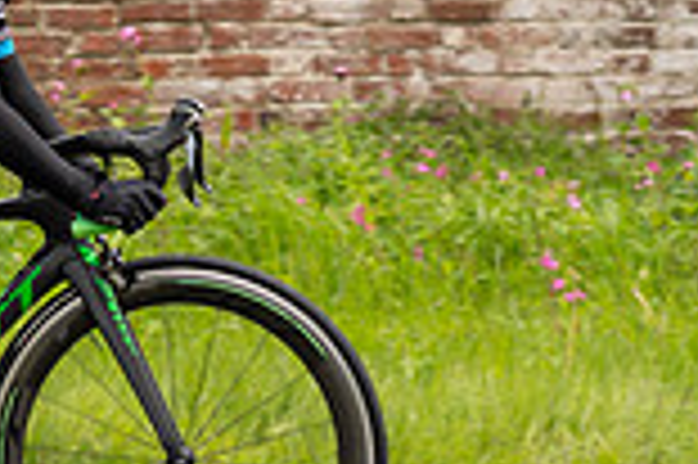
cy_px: -83
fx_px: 6159
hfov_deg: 6.5
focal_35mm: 318
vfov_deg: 4.3
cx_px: -18
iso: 320
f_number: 4.5
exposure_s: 1/1000
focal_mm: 82
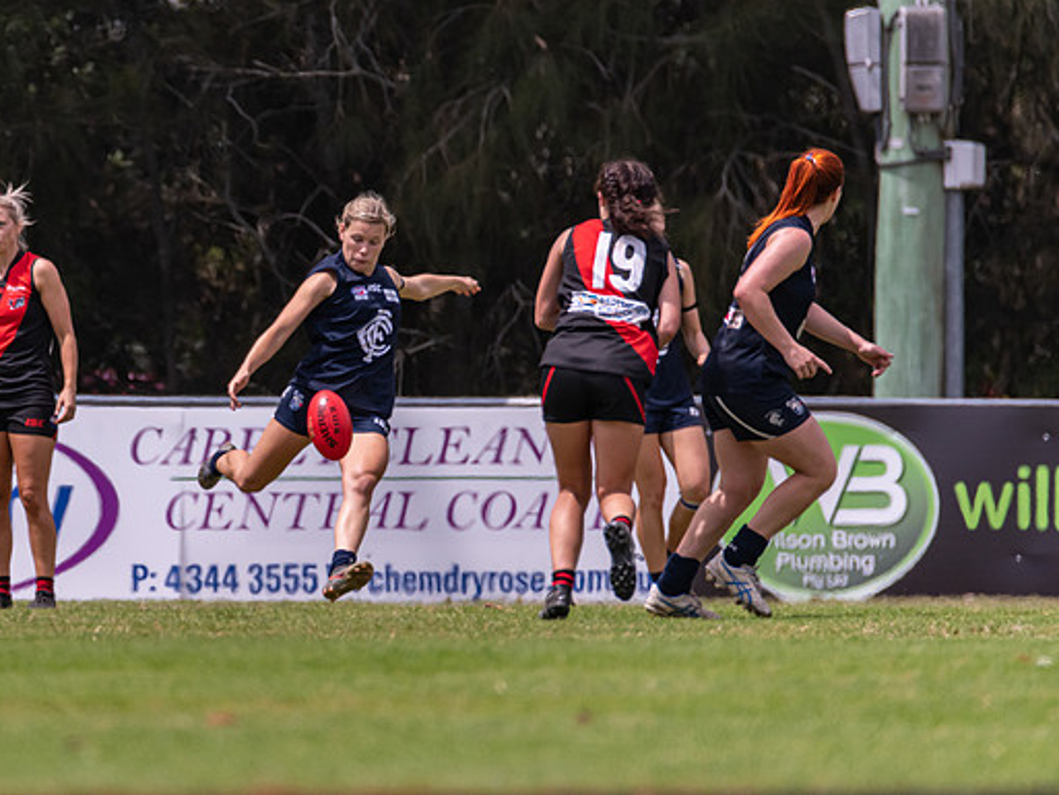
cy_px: 396
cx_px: 268
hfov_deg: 2.1
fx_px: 28978
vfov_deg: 1.6
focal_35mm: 947
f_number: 6.3
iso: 800
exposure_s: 1/3200
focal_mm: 600
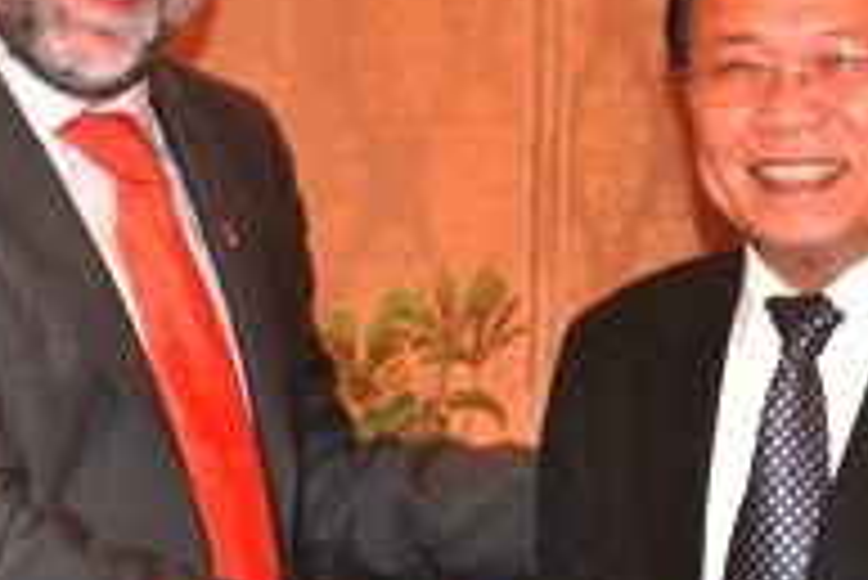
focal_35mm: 167
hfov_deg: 12.3
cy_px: 279
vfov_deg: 8.2
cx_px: 441
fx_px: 4029
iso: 800
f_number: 5.6
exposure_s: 1/40
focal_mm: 48
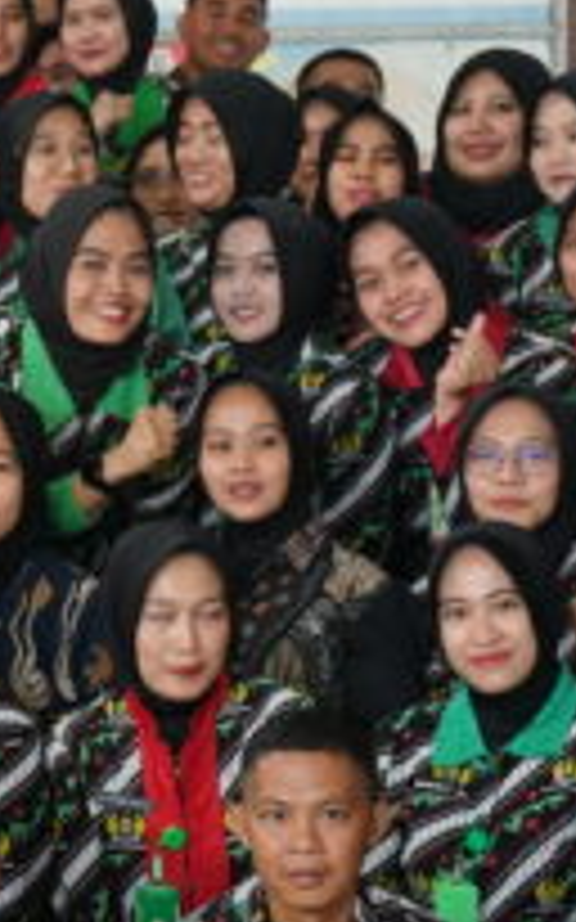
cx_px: -234
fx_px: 3368
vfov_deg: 15.6
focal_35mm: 134
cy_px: 351
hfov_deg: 9.5
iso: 2000
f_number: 6.3
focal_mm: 45
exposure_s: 1/60
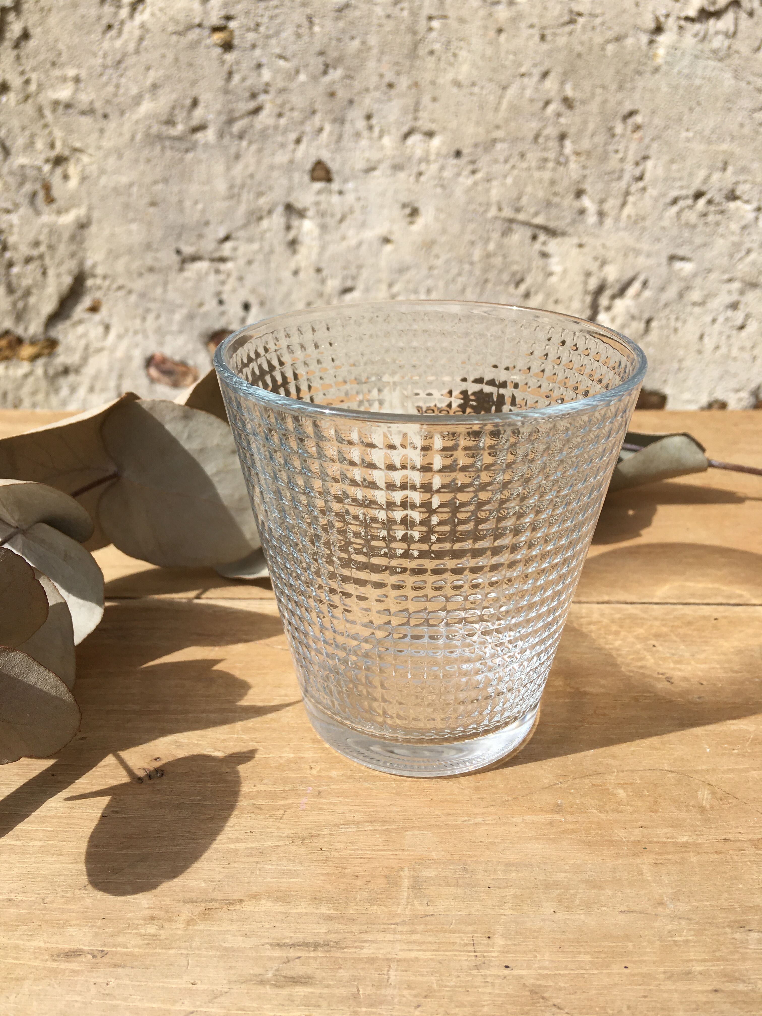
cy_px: 508
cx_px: 381
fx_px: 851
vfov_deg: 61.7
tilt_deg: -25.1
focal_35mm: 29
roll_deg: +0.0
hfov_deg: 48.2
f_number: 2.2
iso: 25
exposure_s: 1/1508
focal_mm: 4.15
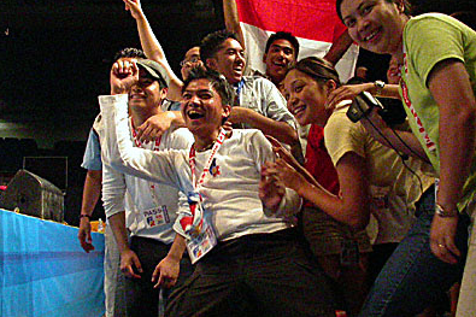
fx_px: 529
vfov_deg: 33.4
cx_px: 237
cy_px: 164
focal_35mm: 40
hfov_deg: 48.5
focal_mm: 7.85
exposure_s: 1/92.8
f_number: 3.7
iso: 800
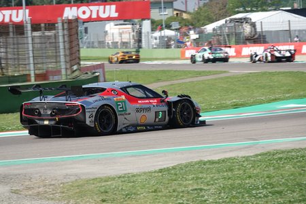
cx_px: 153
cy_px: 102
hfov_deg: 9.6
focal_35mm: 214
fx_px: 1819
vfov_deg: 6.4
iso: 125
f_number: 4
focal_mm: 78.39
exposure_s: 1/1000
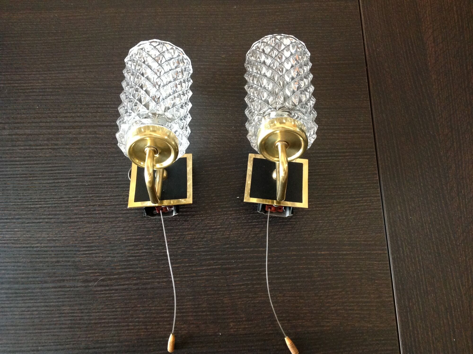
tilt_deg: -75.8
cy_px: 177
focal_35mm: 35
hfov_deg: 52.7
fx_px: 478
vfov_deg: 40.6
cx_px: 236
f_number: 2.4
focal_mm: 4.28
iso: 320
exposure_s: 1/15
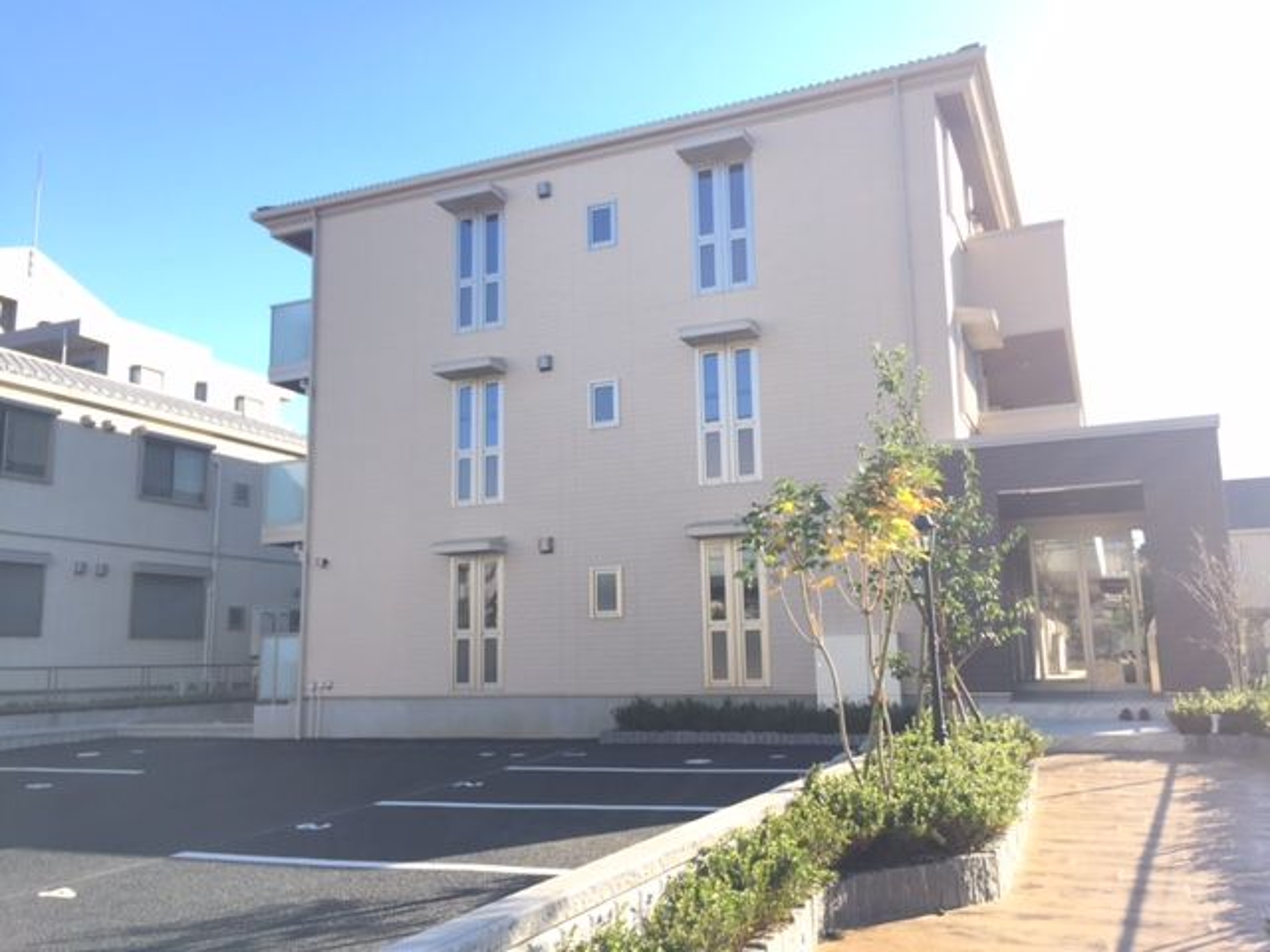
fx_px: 1064
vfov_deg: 48.2
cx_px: 635
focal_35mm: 29
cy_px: 476
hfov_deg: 61.7
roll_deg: -0.5
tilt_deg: +9.7
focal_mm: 4.15
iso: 32
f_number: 2.2
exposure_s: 1/434
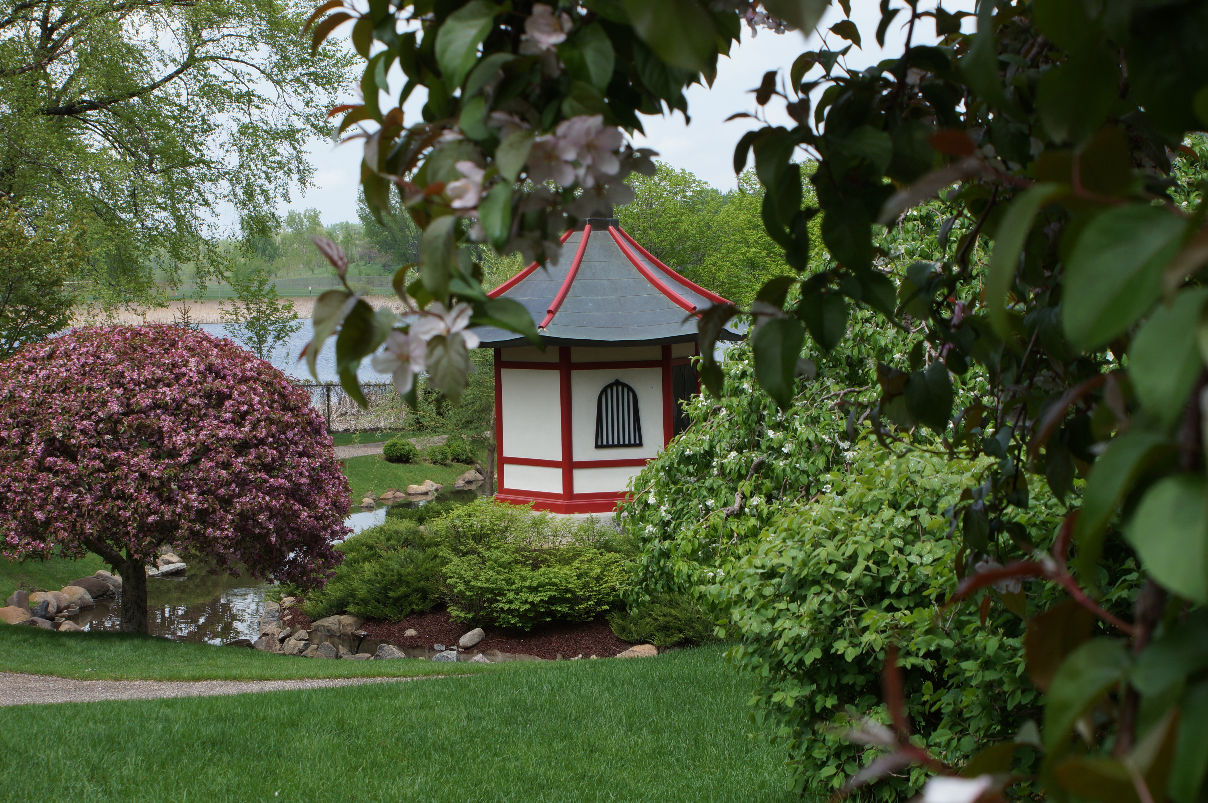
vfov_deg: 20.1
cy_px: 402
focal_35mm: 68
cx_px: 604
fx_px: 2263
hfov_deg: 29.9
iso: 100
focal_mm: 45
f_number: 13
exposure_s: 1/80
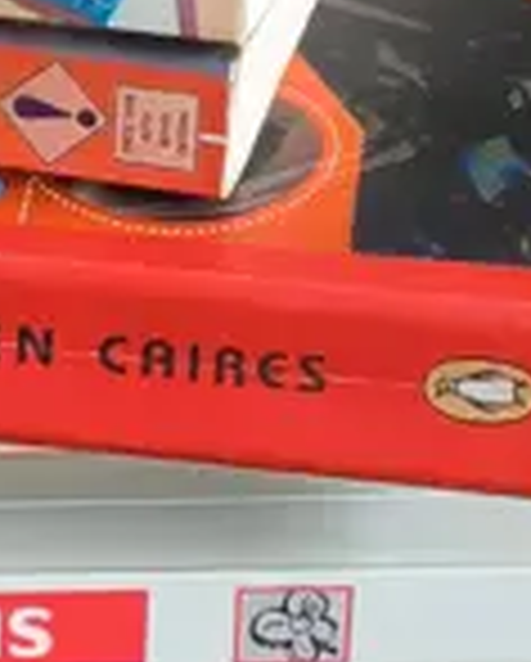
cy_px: 207
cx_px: -162
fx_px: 3588
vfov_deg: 10.5
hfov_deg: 8.3
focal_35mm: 183
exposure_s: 1/100
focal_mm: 2.87
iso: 64
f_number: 2
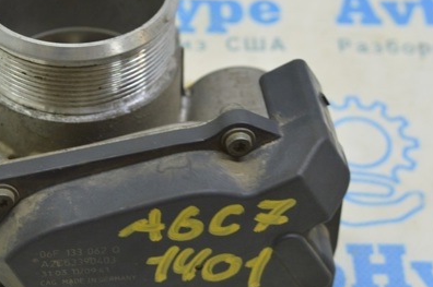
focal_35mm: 97
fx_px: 1165
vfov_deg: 14.1
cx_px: 142
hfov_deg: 21.0
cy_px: 141
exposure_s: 1/20
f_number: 5.6
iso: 400
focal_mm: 40
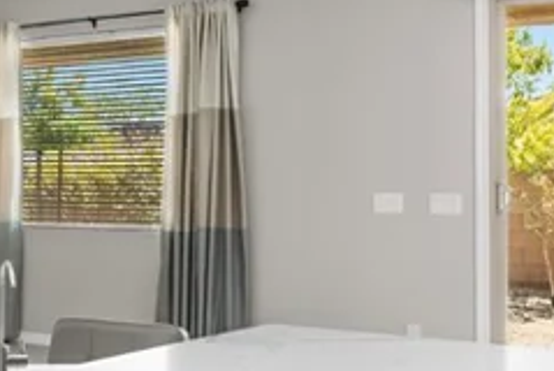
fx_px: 1186
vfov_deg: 17.8
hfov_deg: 22.8
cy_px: 180
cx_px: -209
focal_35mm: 77
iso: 400
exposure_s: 1/13
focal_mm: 18
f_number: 8
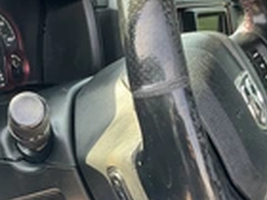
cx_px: 44
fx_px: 640
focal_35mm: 83
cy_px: 143
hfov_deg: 23.1
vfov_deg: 17.7
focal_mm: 3
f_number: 1.8
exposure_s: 1/122
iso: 50
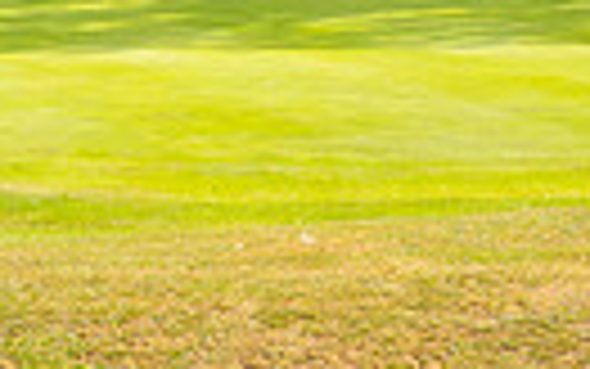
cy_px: -421
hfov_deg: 12.5
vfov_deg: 7.5
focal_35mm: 167
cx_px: 185
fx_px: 2686
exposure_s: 1/320
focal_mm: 37
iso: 250
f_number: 11
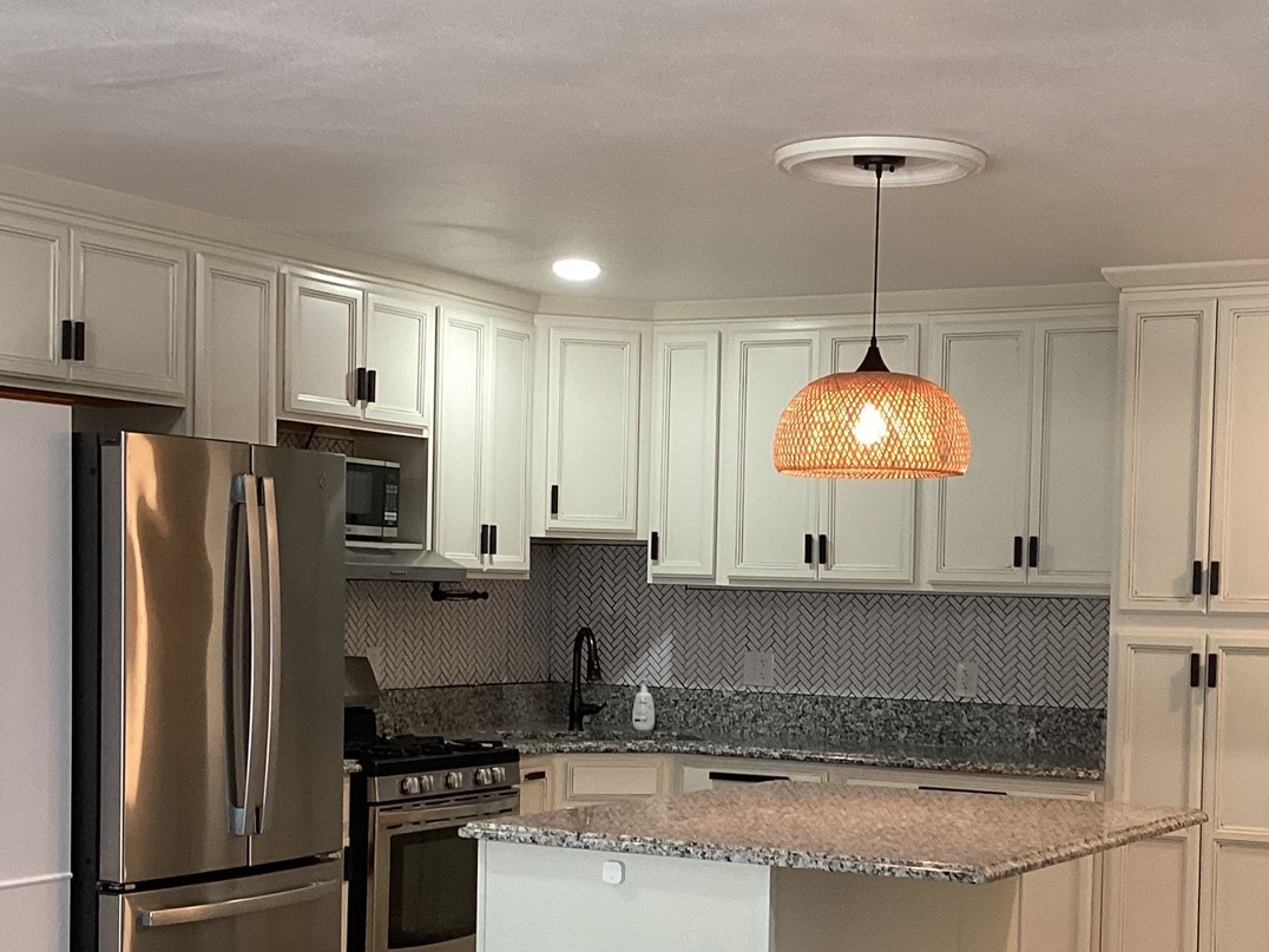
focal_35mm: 59
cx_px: 744
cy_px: 675
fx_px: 2163
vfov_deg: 24.6
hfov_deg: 32.6
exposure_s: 1/60
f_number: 2.4
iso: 125
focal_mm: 3.3
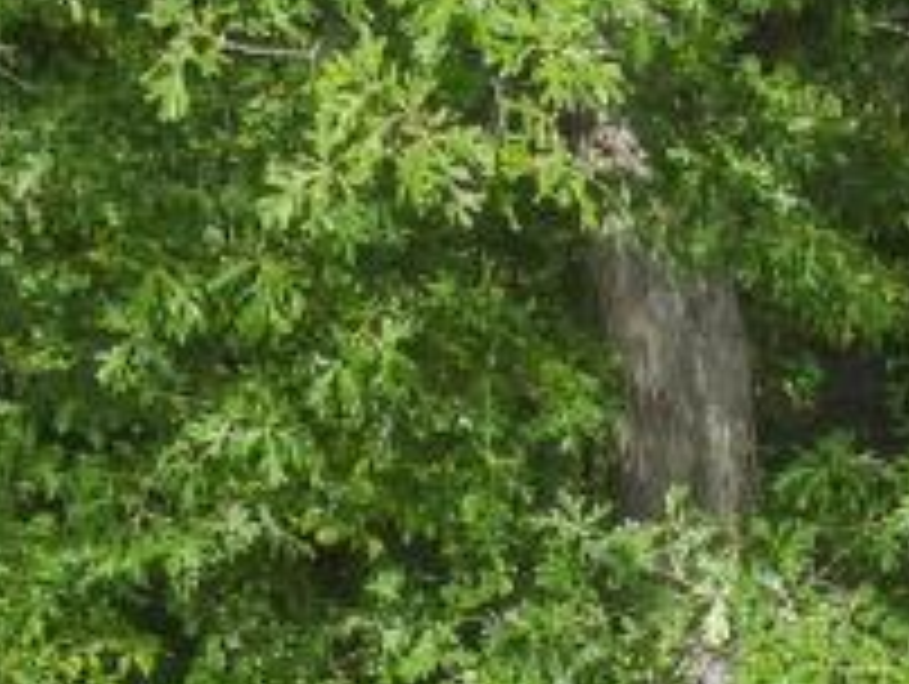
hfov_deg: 10.6
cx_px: 1454
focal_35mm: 178
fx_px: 4680
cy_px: 2324
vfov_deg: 7.1
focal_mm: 4.5
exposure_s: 1/320
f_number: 2.8
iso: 100
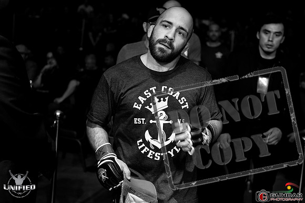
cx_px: 152
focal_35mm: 60
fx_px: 508
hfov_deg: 33.4
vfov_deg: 22.6
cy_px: 102
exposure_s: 1/125
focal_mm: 60
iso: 1600
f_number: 4
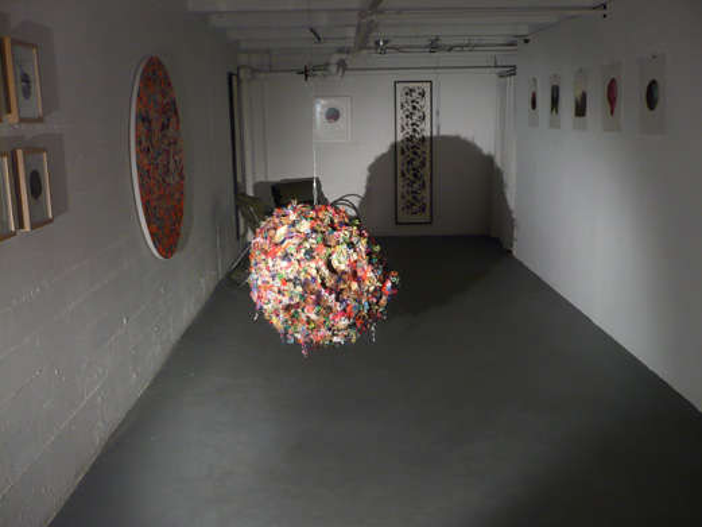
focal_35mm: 35
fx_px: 710
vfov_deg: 40.7
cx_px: 351
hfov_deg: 52.6
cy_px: 264
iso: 200
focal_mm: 5.8
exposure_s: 1/1.3
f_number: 2.8
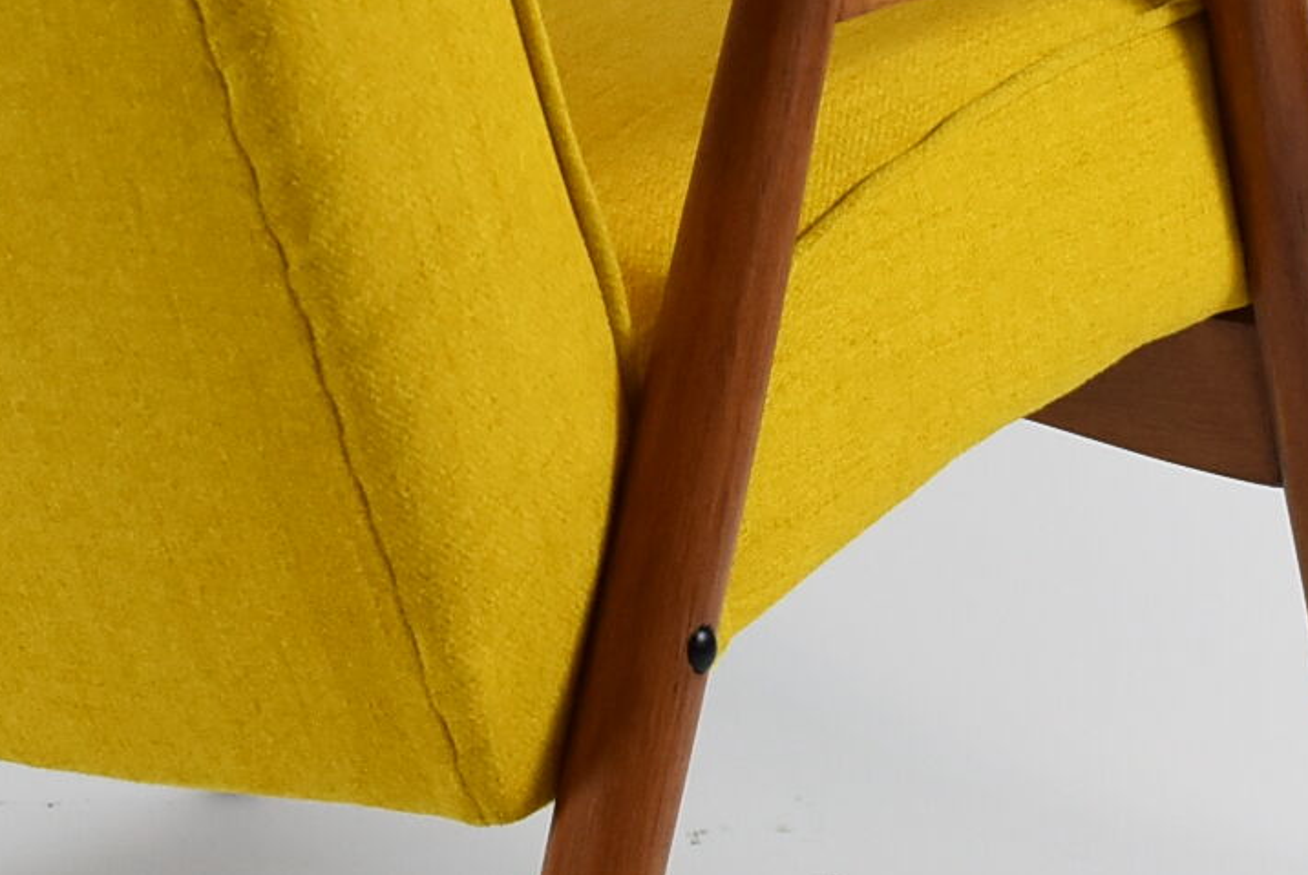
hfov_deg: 12.5
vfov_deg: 8.4
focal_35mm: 163
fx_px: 5928
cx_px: 90
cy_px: 97
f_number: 5.6
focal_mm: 26
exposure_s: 1/125
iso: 720
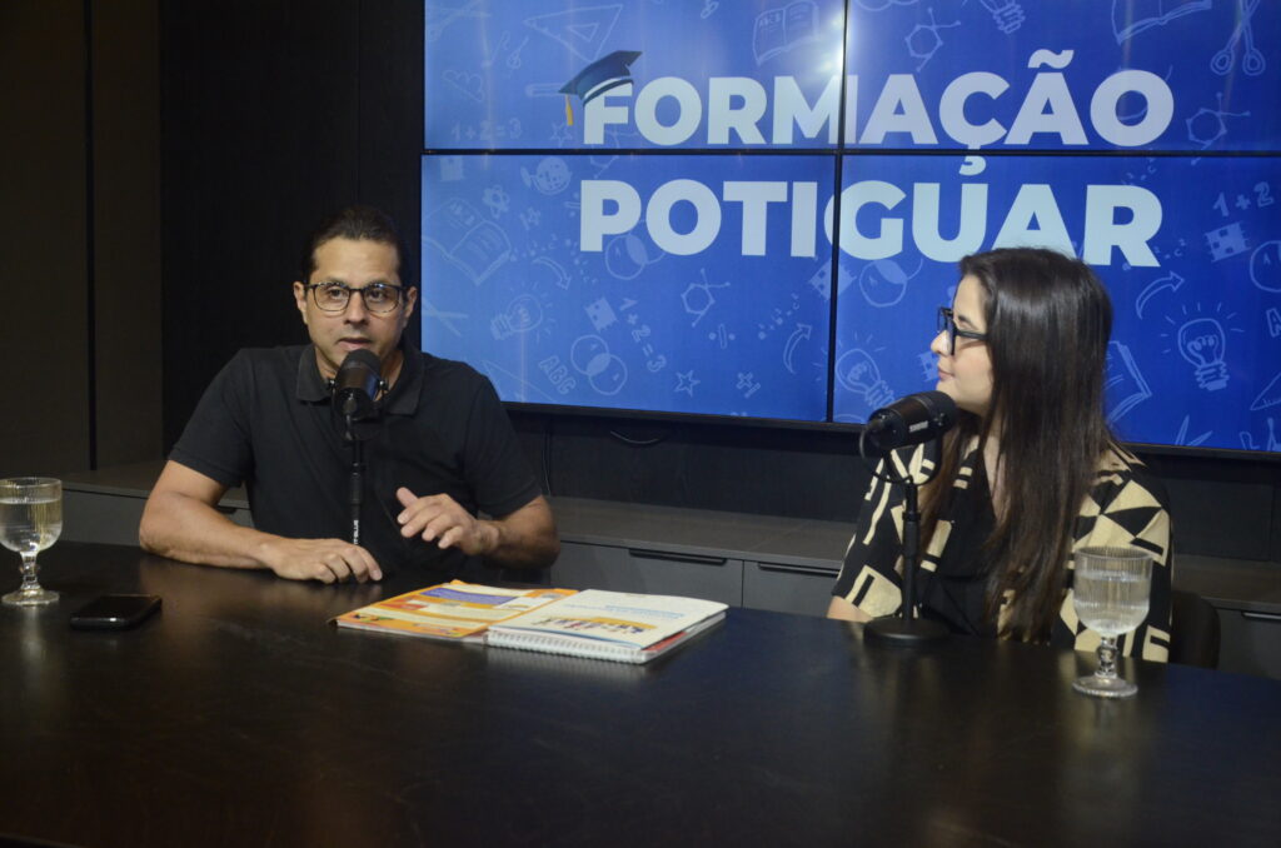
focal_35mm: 45
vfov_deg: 29.7
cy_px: 424
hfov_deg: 43.7
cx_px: 640
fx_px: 1598
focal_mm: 30
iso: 2500
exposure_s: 1/160
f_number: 7.1
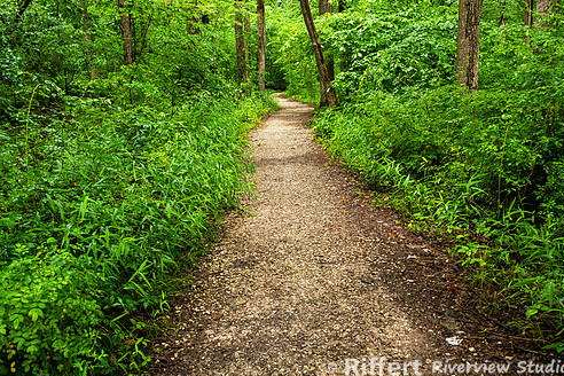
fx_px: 517
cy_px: 166
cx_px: 251
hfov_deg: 57.1
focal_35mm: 33
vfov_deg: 39.9
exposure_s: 1/160
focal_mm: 28
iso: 1000
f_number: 8
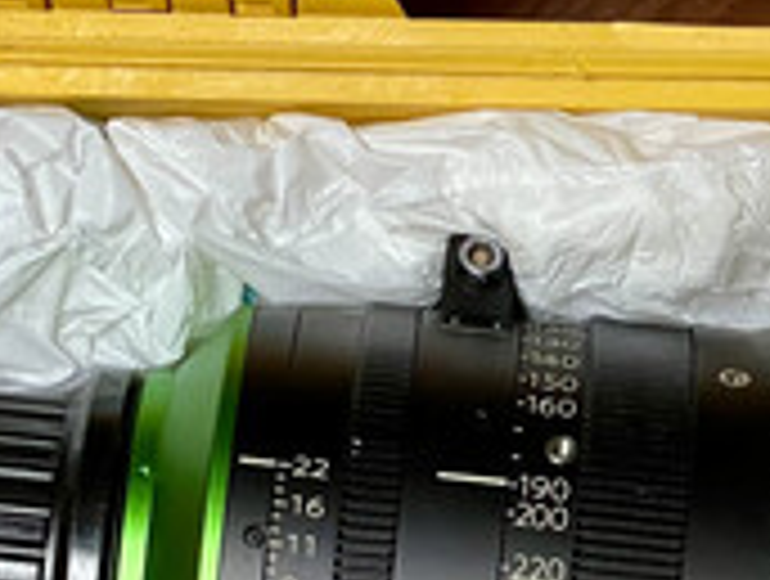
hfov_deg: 11.0
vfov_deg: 8.2
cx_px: 759
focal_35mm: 178
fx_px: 3968
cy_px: 854
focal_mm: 6
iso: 160
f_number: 2
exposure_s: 1/99
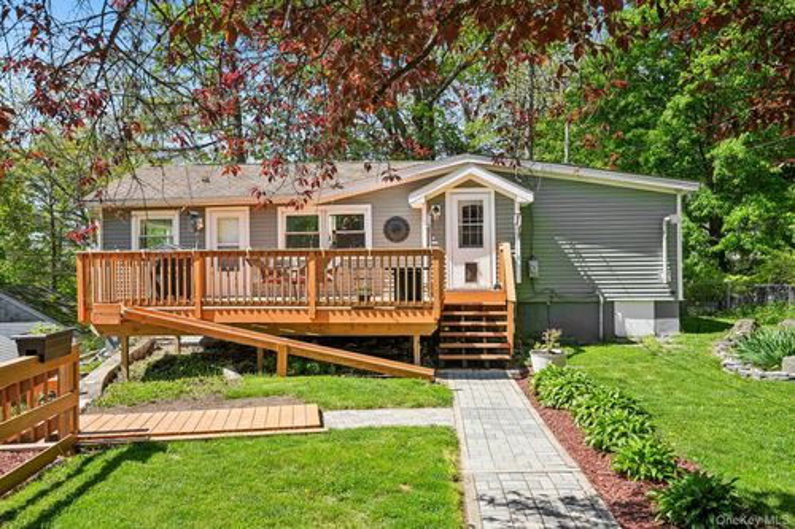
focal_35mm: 28
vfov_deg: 45.6
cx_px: 398
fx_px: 629
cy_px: 264
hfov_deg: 64.6
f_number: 8
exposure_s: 1/125
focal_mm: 28.5
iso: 100
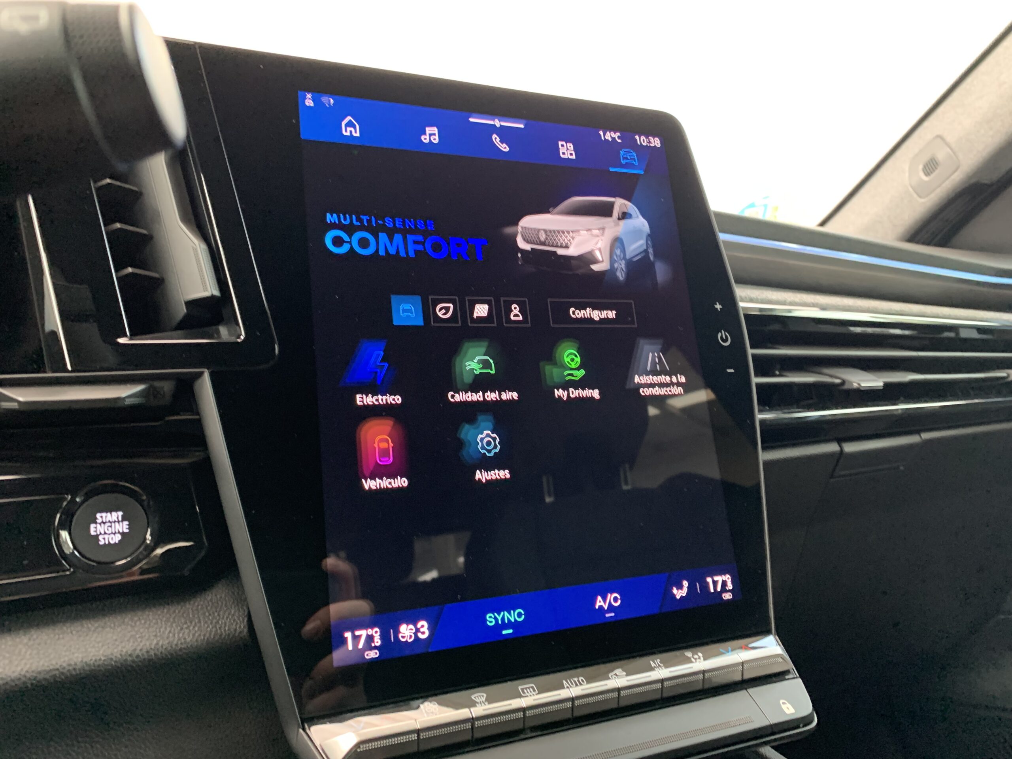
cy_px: 380
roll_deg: +1.4
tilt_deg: +2.0
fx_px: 760
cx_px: 506
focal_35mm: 26
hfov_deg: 67.3
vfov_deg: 53.1
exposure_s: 1/33
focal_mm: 4.25
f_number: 1.8
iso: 320
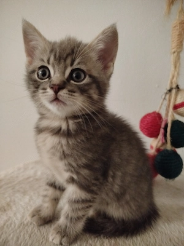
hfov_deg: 56.8
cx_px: 92
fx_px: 170
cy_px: 123
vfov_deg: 71.6
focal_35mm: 24
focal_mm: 5.31
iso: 1600
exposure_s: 1/17
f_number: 1.7
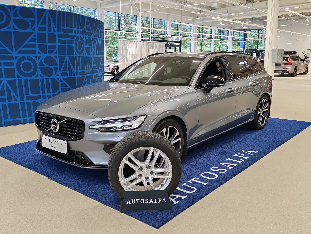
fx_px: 305
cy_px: 117
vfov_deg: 41.8
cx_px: 156
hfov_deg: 54.0
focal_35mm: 34
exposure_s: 1/100
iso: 320
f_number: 1.9
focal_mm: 6.12
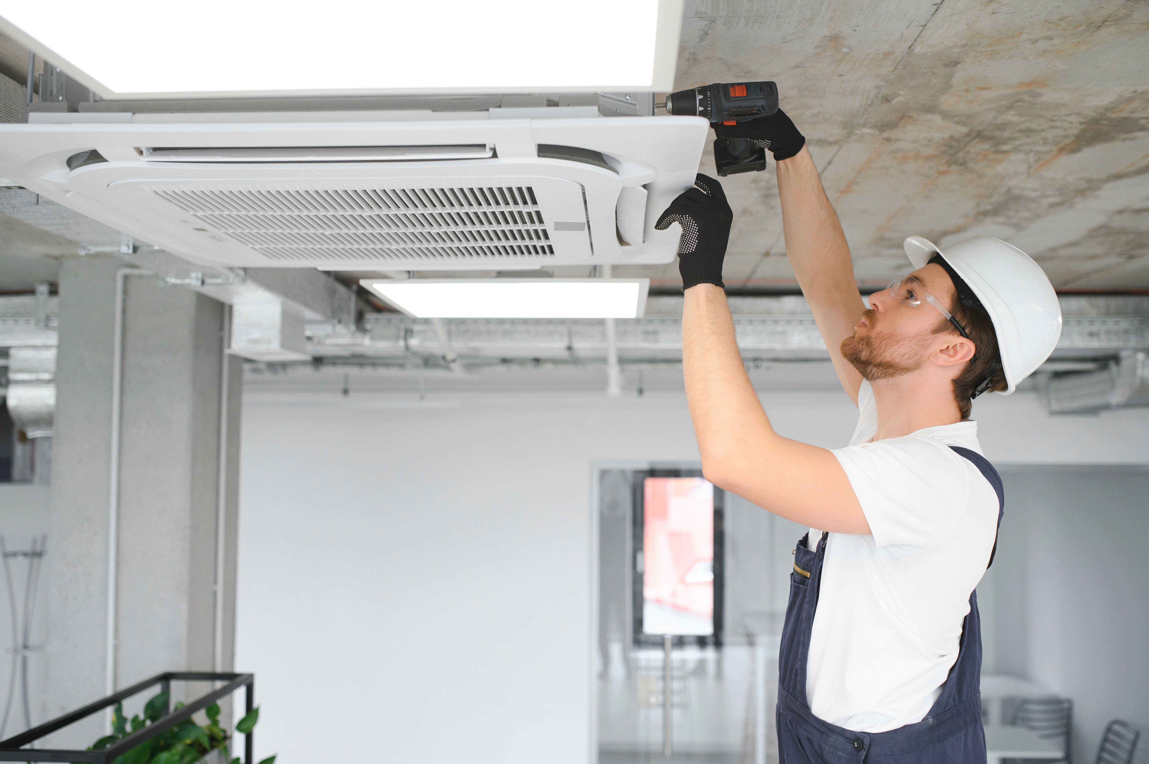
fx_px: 1116
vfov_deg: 37.8
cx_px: 574
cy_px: 382
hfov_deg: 54.5
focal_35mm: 35
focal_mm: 35
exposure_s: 1/200
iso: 320
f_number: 2.5
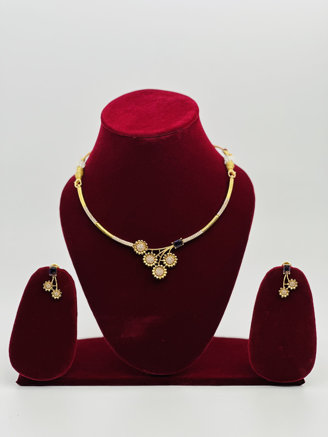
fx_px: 973
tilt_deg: -14.7
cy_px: 218
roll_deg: -0.7
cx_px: 164
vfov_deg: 25.3
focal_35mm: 77
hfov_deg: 19.1
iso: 25
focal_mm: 9
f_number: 2.8
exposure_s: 1/100
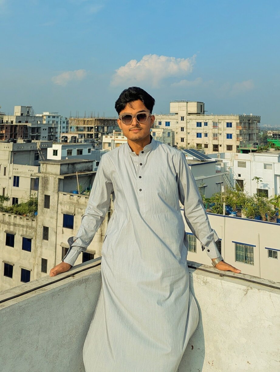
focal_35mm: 24
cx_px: 140
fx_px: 258
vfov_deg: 71.5
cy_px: 186
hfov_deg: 56.9
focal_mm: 6.81
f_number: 1.85
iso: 46
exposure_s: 1/2410
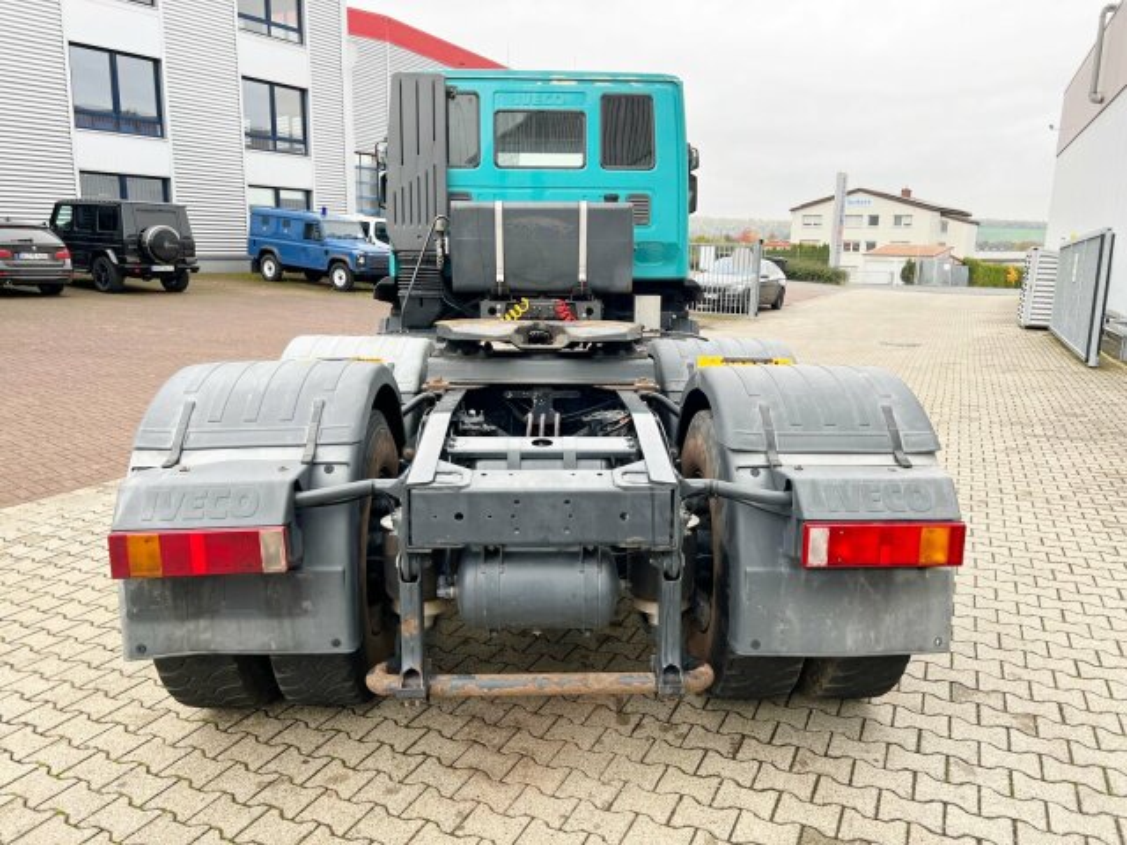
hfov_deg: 67.3
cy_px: 422
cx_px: 564
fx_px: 846
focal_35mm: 26
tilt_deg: -11.1
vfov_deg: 53.1
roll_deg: -2.0
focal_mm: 5.7
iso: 50
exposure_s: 1/355
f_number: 1.5
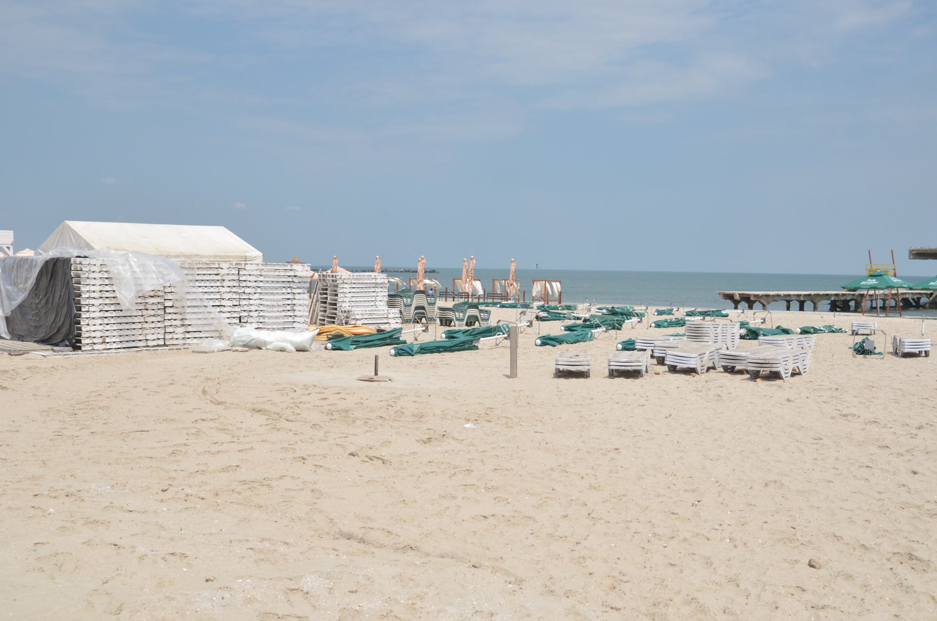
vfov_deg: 31.8
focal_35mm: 42
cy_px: 310
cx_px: 468
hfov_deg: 46.5
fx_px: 1091
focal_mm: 28
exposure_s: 1/2500
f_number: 4.5
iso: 250
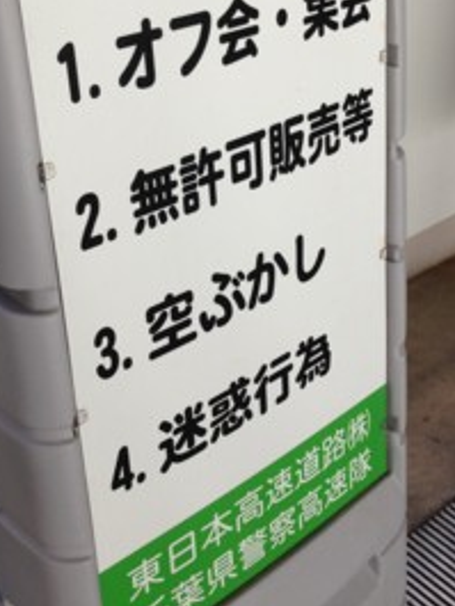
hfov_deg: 26.1
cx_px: 224
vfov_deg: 33.8
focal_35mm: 56
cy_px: 174
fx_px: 981
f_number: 2.4
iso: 50
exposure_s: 1/120
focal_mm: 4.13
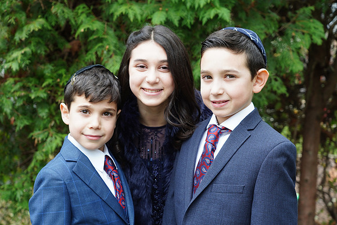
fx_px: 590
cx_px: 168
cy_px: 112
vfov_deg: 21.6
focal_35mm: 63
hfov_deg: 31.9
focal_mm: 63
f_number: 5.6
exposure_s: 1/125
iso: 500
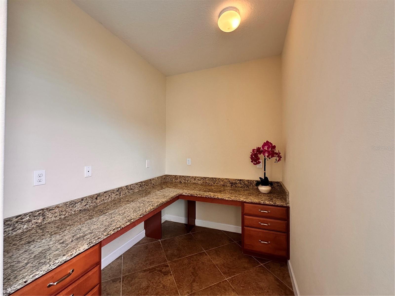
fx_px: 160
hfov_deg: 102.1
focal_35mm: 14
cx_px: 198
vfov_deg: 85.7
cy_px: 148
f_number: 2.2
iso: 160
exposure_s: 1/120
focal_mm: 2.22
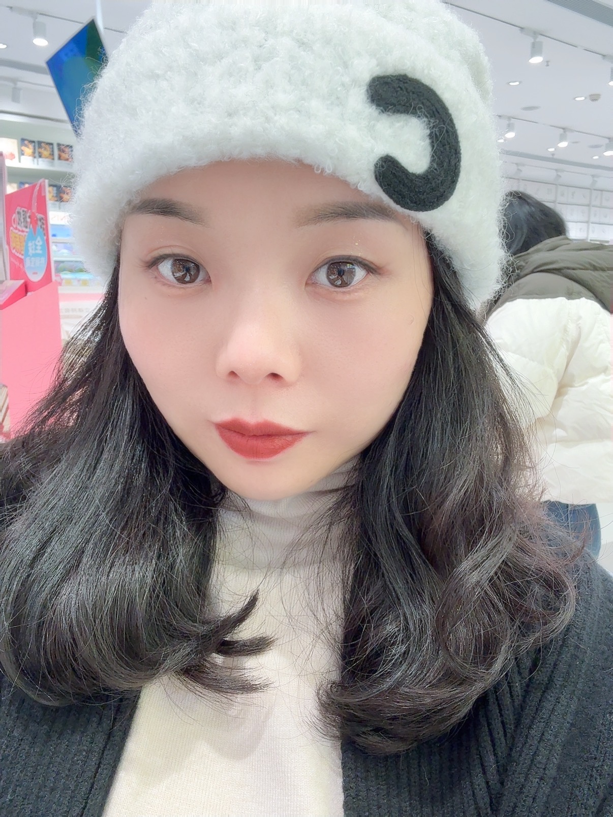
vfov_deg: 60.0
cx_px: 306
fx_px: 708
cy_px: 408
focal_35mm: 30
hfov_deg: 46.8
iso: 64
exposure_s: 1/50
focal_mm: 2.69
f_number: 1.9
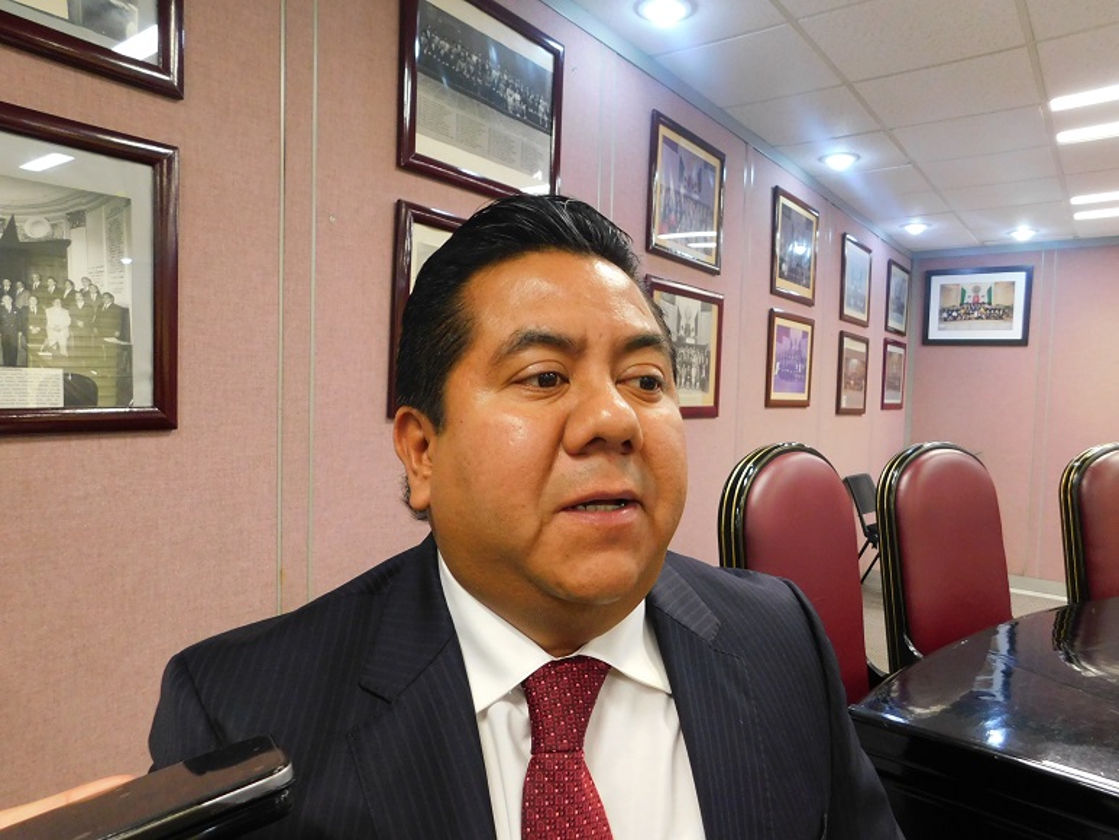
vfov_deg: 58.9
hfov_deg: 73.9
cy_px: 420
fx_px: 744
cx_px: 560
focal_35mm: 23
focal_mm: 4
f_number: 3
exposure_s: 1/30
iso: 320
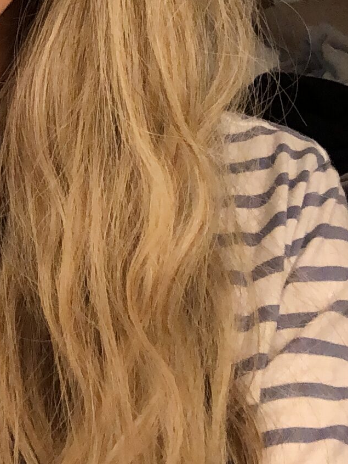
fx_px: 1566
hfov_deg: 11.8
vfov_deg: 16.3
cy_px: -58
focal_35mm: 117
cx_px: -249
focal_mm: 2.87
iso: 100
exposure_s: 1/120
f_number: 2.2
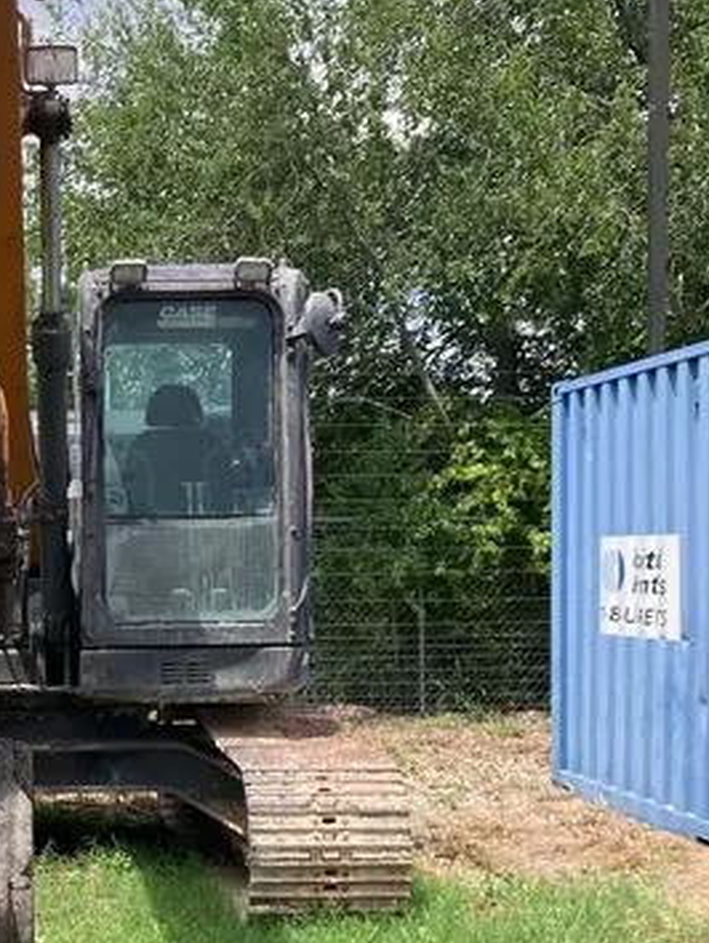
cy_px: 691
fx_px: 1582
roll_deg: +1.4
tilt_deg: -5.4
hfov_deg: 24.4
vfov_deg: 32.7
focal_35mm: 58
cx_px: 37
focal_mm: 3.99
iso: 32
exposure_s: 1/1056
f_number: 1.8
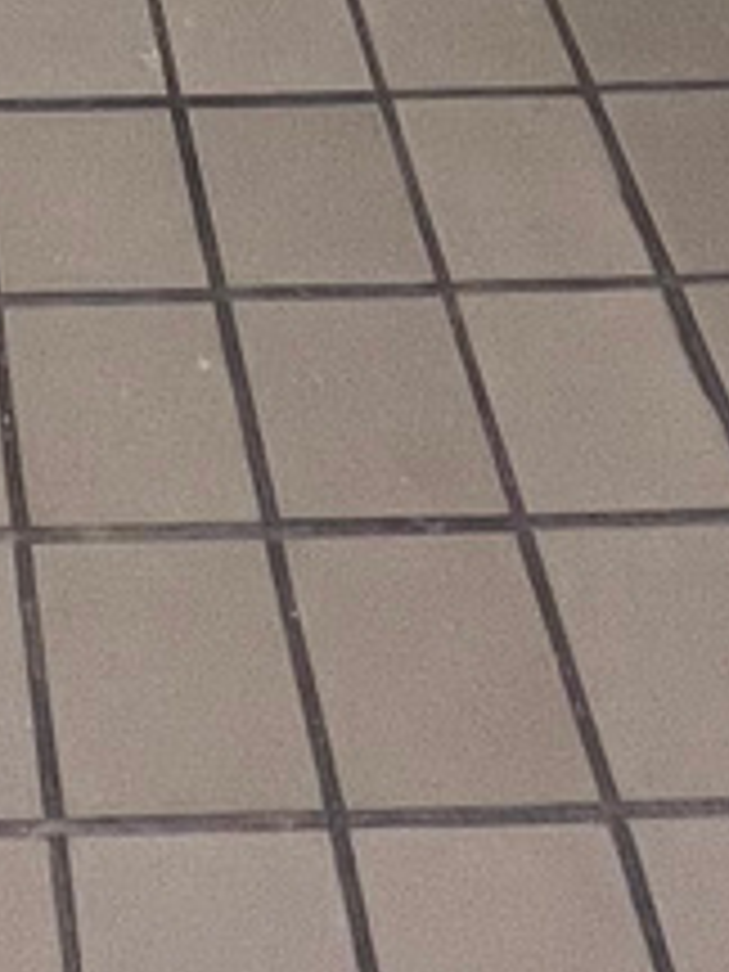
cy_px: -1701
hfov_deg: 17.0
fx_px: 2274
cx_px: -252
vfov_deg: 12.8
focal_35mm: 81
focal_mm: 1.57
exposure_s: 1/120
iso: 100
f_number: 1.8
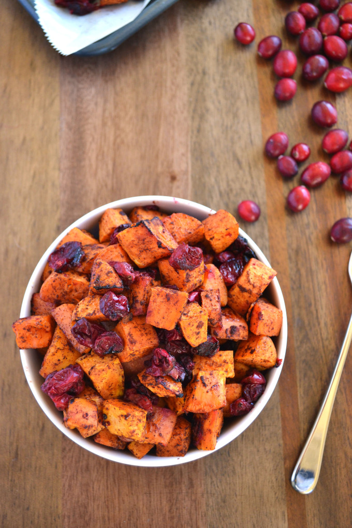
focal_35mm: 44
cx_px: 176
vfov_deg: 45.0
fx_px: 638
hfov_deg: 30.8
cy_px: 264
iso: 800
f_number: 4.5
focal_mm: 29
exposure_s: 1/250
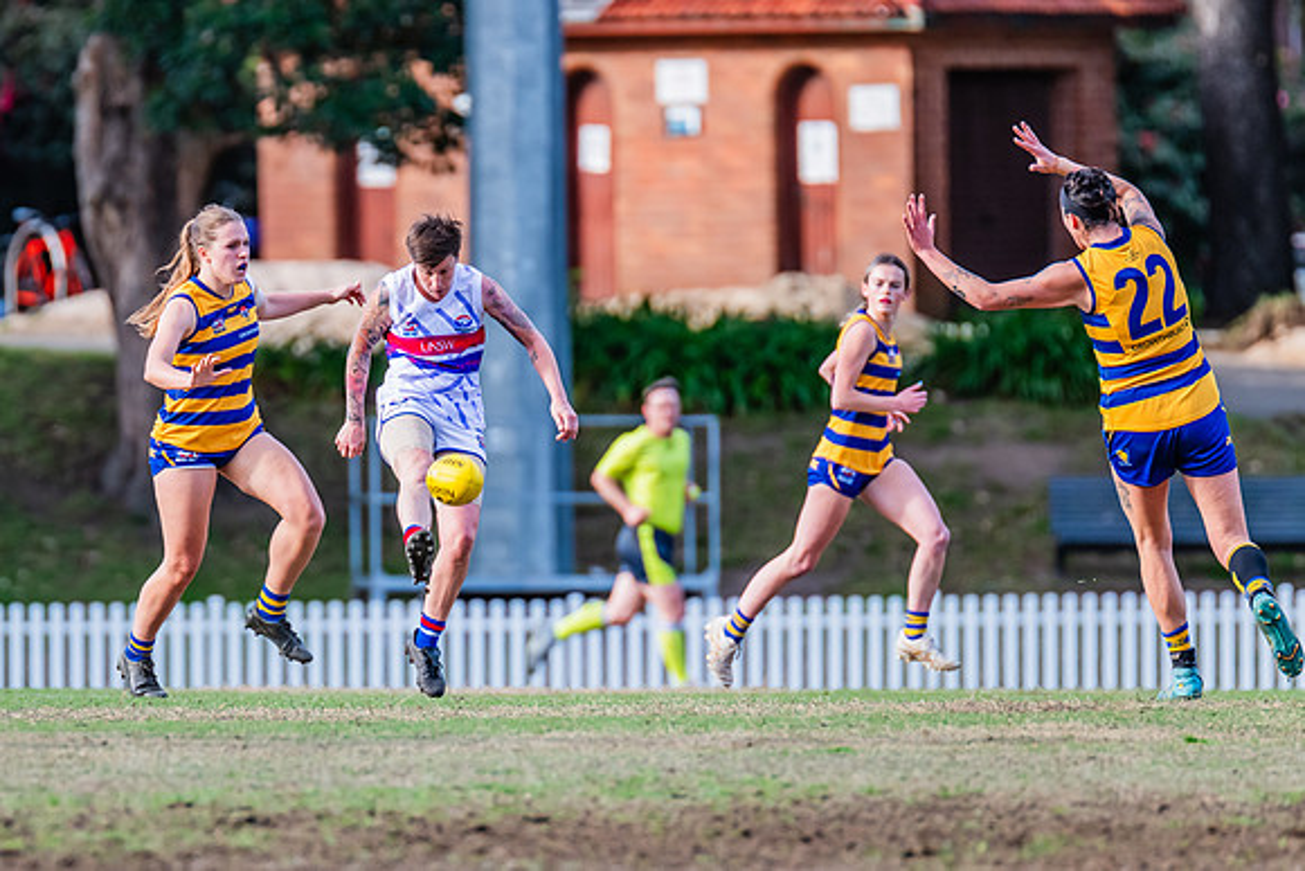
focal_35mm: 596
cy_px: 454
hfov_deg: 3.5
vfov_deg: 2.3
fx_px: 21617
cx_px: 384
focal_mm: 420
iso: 800
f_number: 4.5
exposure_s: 1/1250
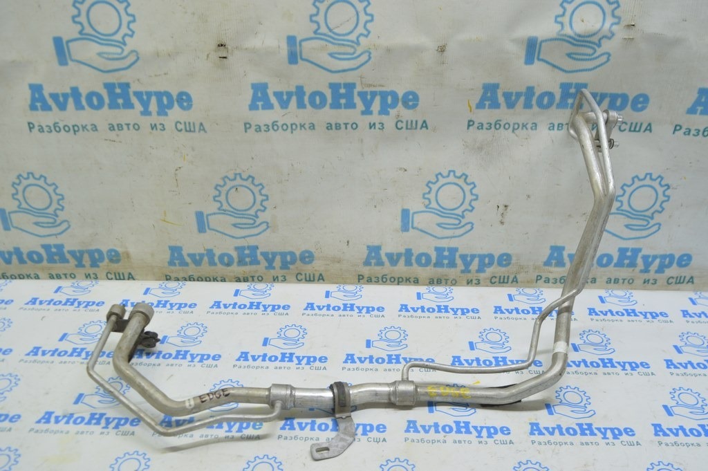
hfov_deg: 62.0
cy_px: 236
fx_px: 590
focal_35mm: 30
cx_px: 354
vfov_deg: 43.5
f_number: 5.6
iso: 400
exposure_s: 1/20
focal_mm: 20
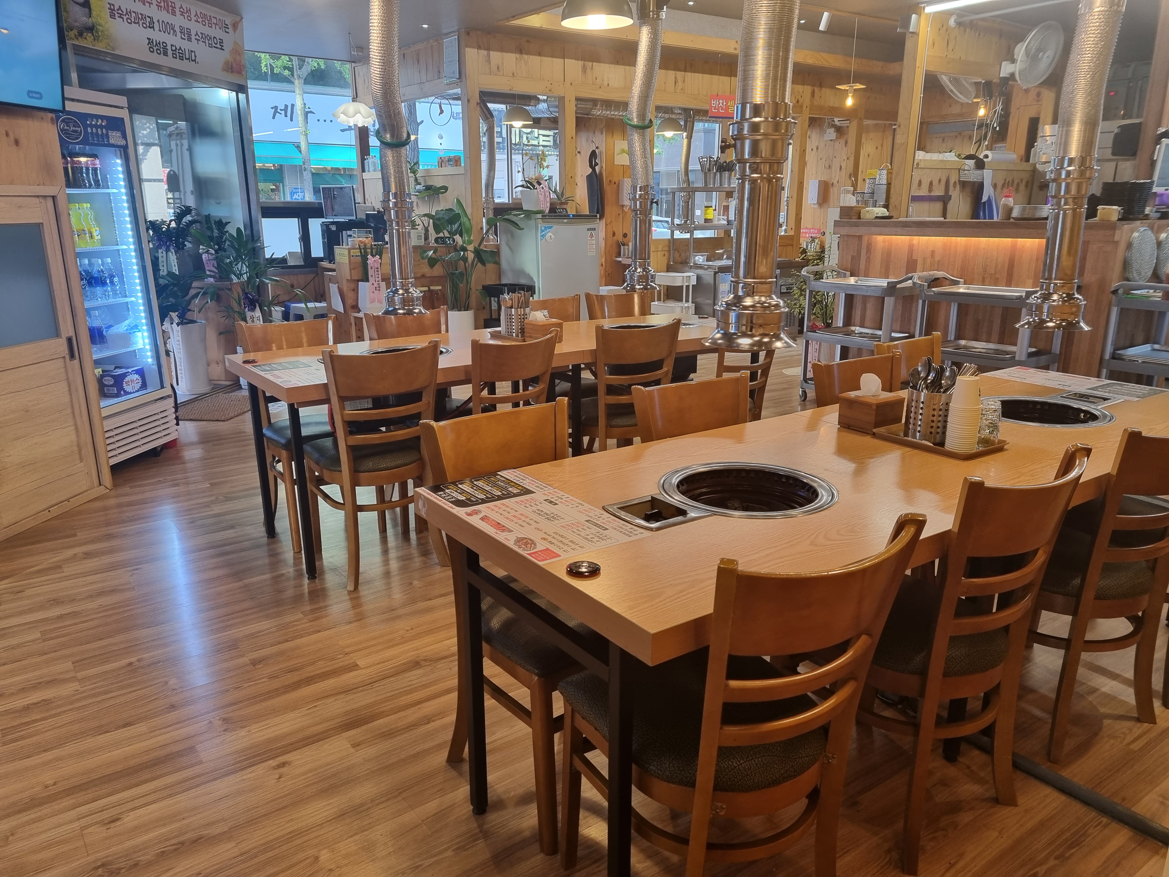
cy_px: 438
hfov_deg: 67.3
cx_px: 584
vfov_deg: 53.1
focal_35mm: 26
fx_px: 878
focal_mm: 5.4
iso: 200
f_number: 1.8
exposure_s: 1/120
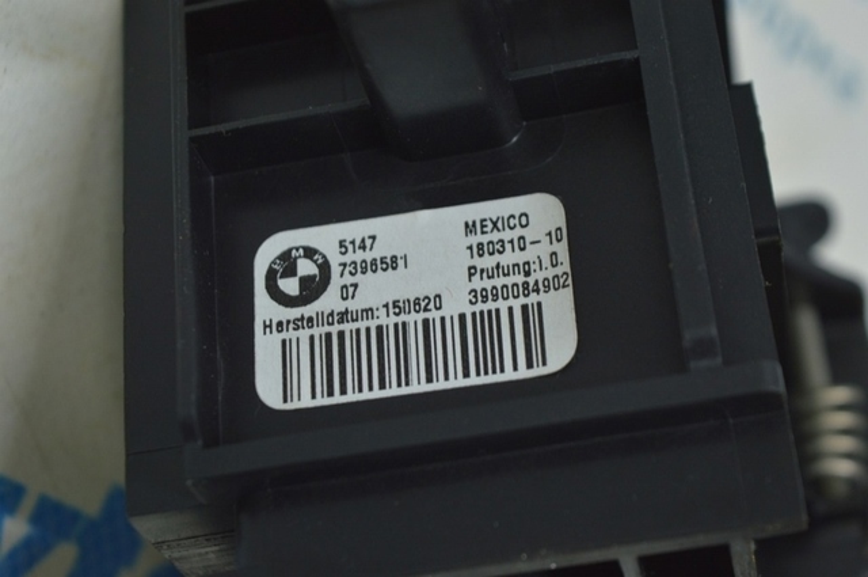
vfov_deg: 16.5
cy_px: 288
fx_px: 1987
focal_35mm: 82
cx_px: 434
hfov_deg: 24.6
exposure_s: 1/40
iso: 400
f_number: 5.6
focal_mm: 55
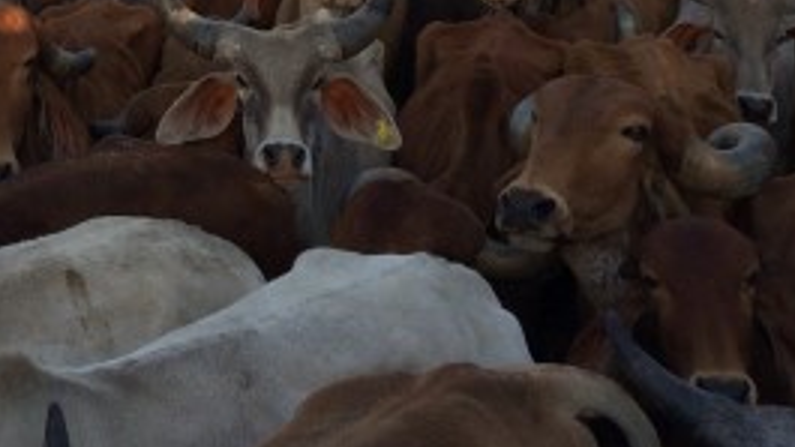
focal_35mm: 79
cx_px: 42
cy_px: -201
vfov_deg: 14.4
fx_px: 1665
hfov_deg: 25.8
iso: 40
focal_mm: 4.12
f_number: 2.2
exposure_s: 1/1140
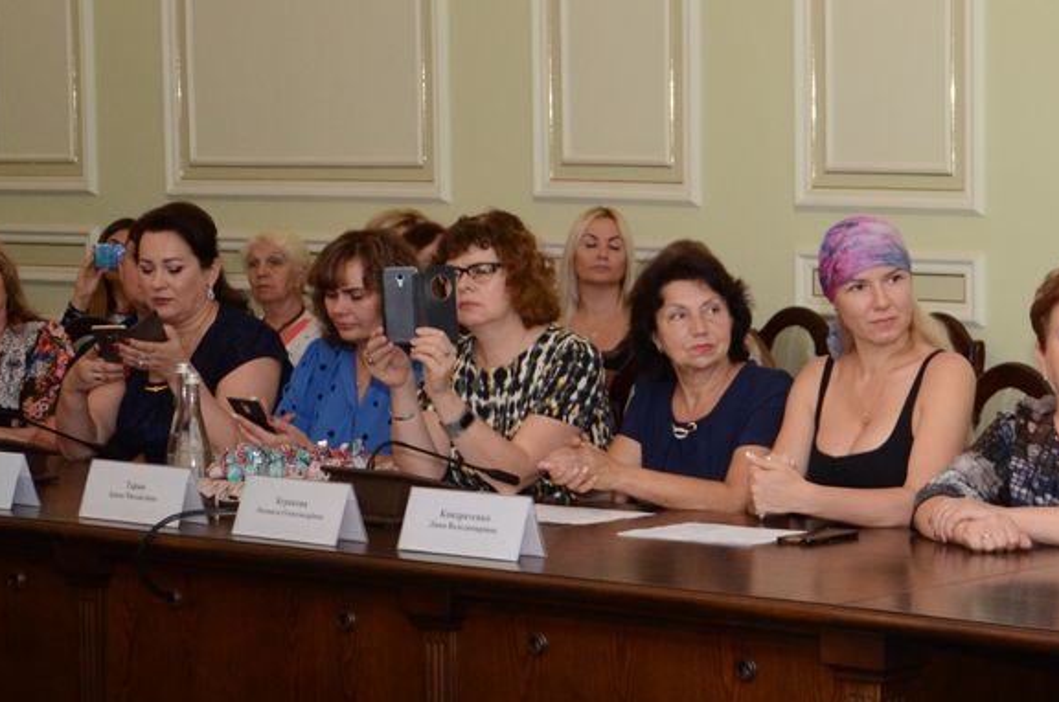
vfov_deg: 13.4
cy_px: 396
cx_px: 1248
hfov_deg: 19.0
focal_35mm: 102
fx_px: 2995
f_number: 4
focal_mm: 28
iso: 800
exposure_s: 1/250
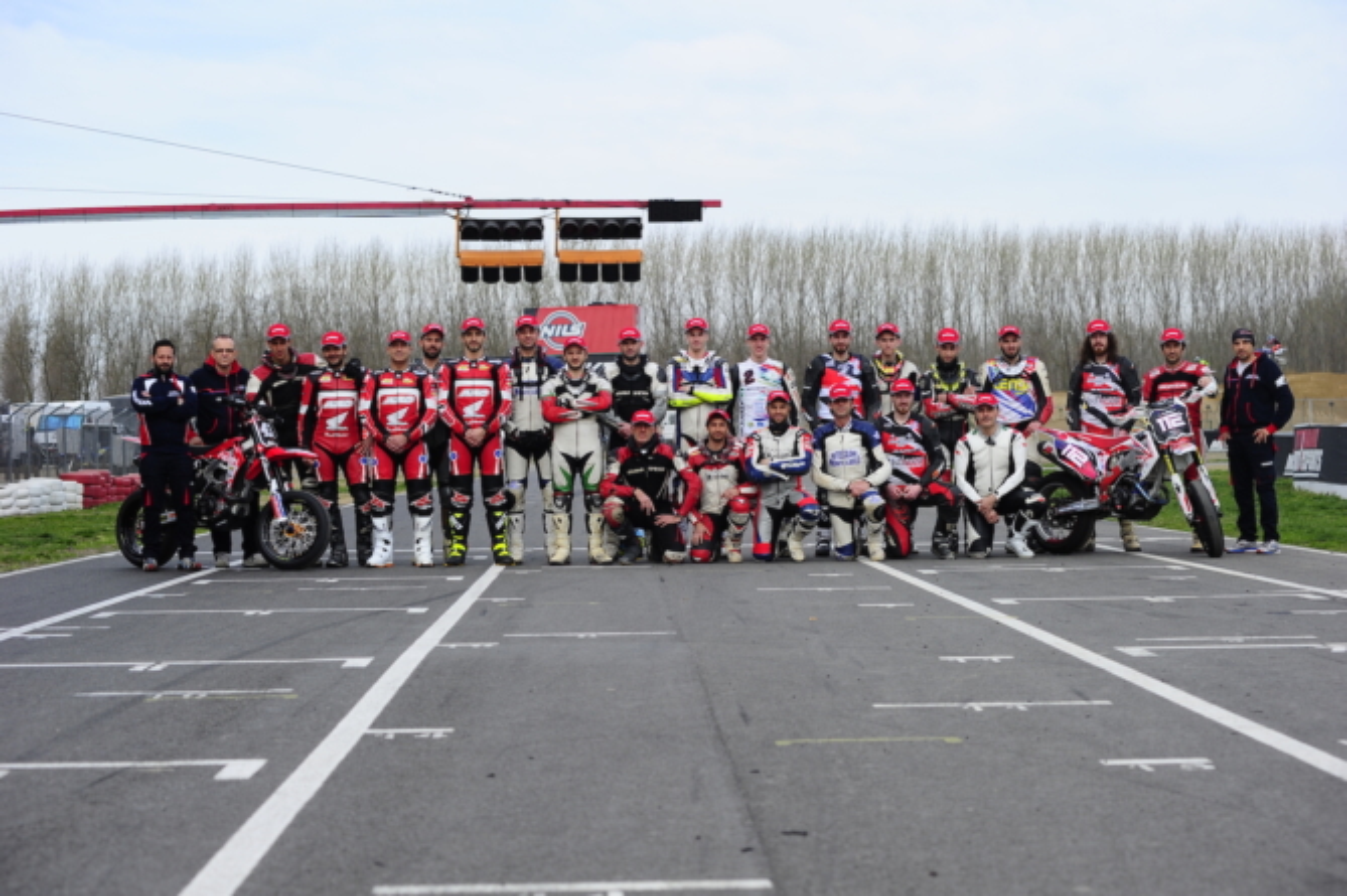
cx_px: 674
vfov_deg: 17.0
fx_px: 2991
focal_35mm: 80
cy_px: 448
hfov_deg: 25.4
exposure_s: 1/1000
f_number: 5.6
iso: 320
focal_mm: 80
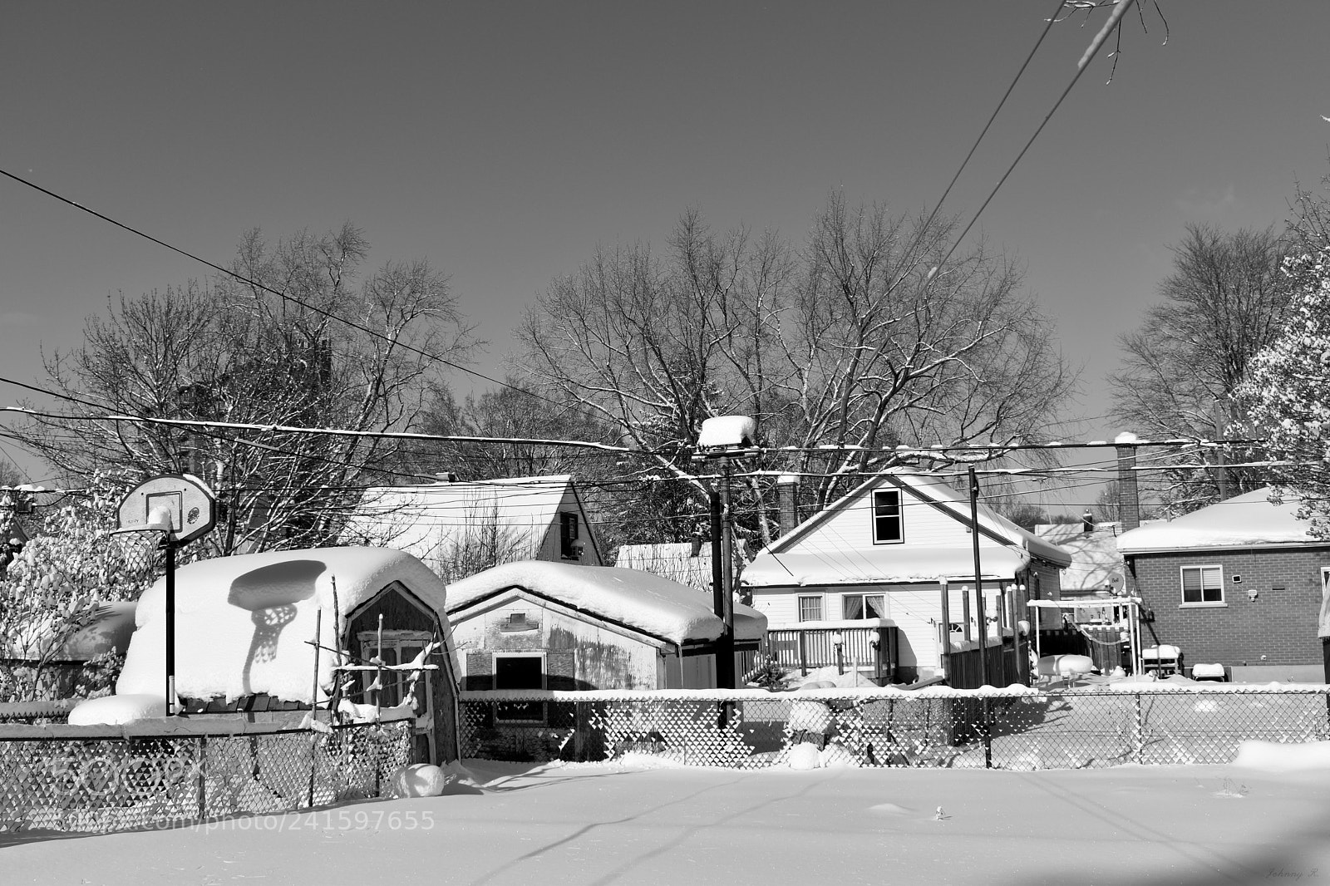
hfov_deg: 47.9
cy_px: 443
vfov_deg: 33.0
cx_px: 665
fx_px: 1496
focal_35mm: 40
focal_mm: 27
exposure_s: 1/1600
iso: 200
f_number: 8
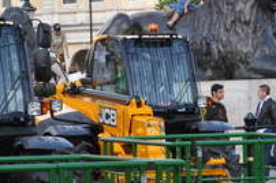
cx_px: 40
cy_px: 85
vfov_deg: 6.8
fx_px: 1531
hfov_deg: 10.3
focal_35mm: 200
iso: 200
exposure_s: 1/200
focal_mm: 42
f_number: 7.1
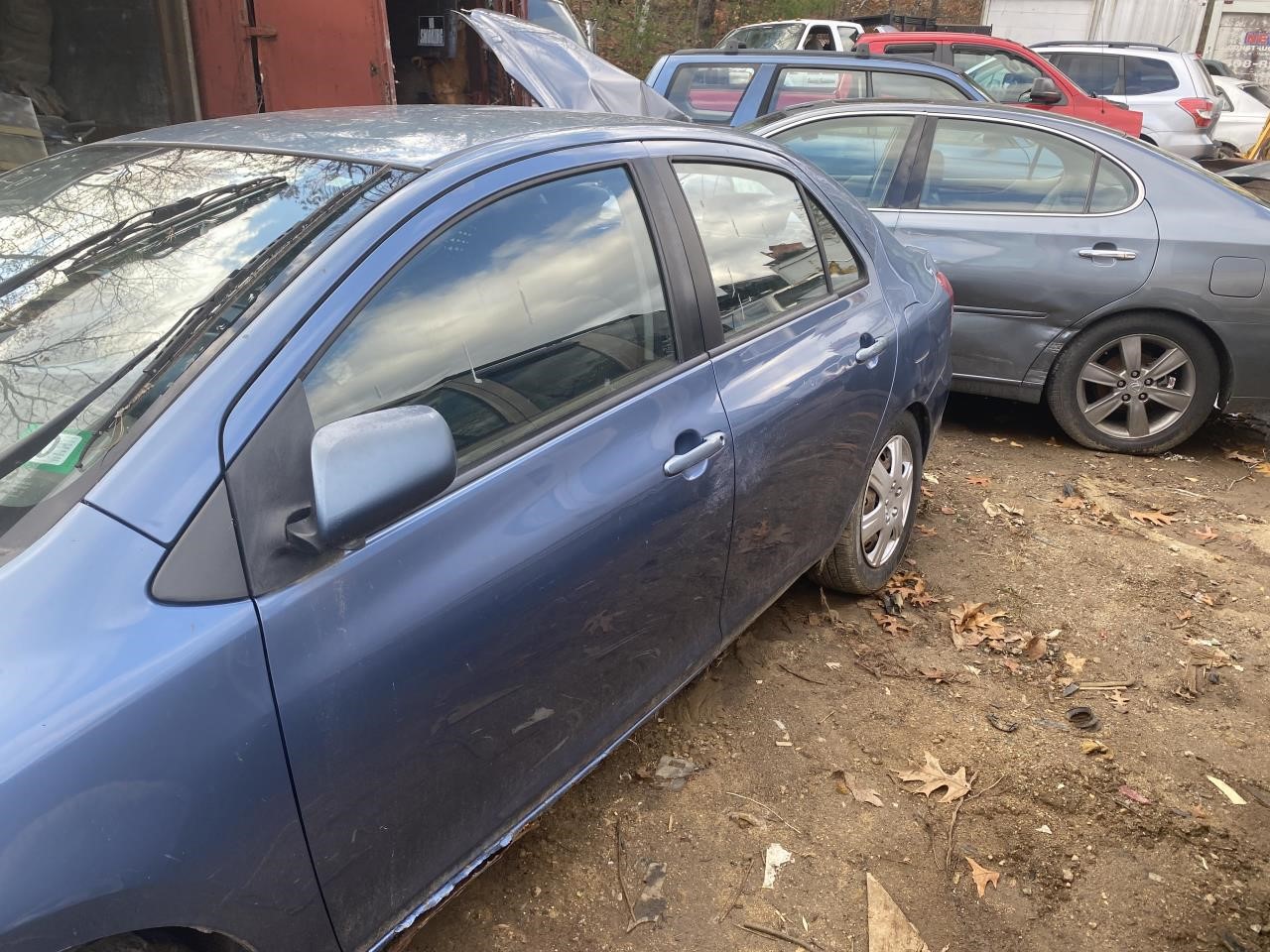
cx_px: 635
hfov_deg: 67.3
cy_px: 476
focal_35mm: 26
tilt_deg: -23.0
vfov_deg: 53.1
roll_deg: -1.4
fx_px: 954
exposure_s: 1/283
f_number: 1.8
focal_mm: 4.25
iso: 32
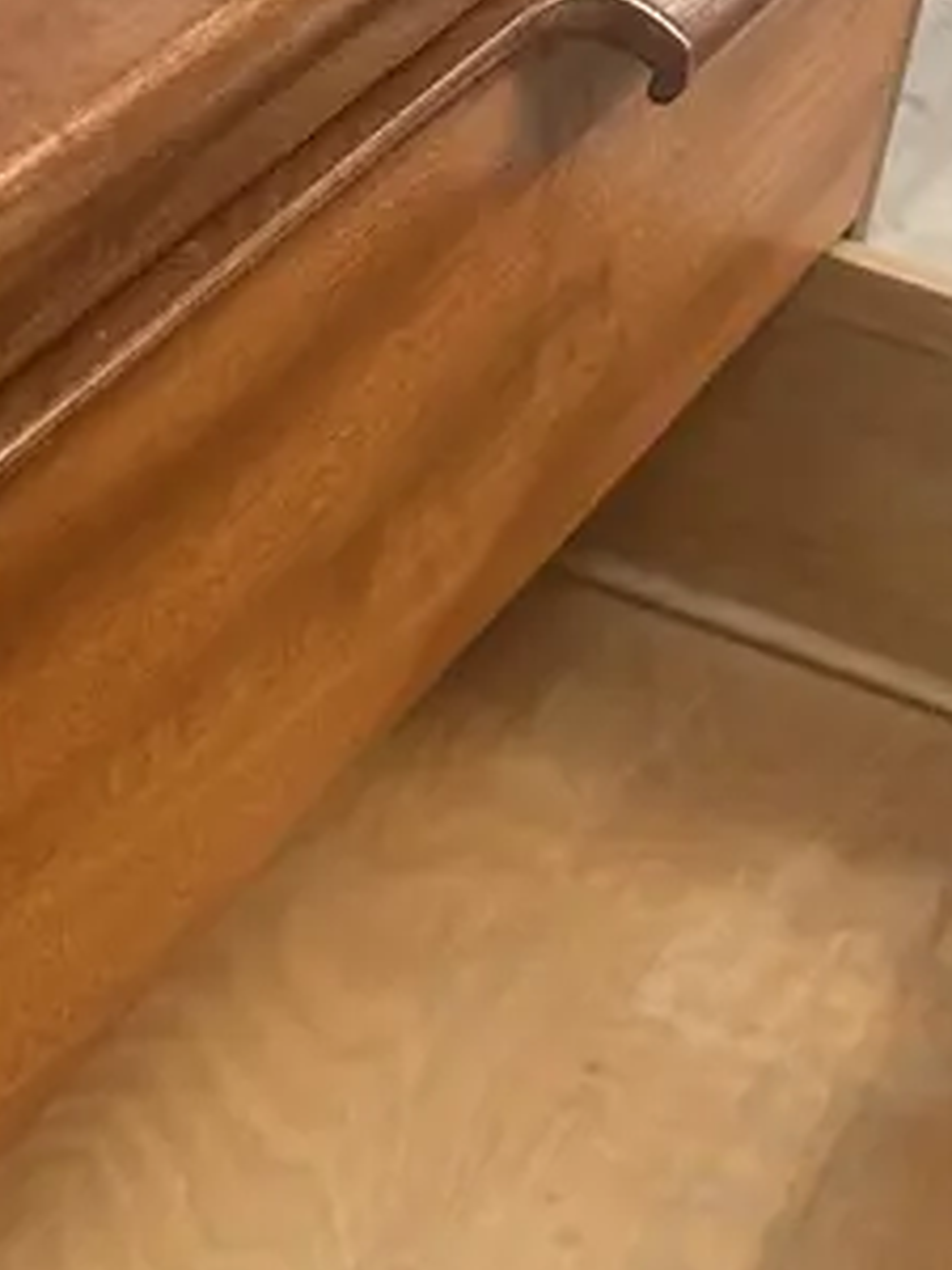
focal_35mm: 82
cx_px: 55
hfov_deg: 17.7
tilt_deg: -53.9
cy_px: 2138
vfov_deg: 19.3
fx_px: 3007
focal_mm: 6.86
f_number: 1.78
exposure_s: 1/50
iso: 250
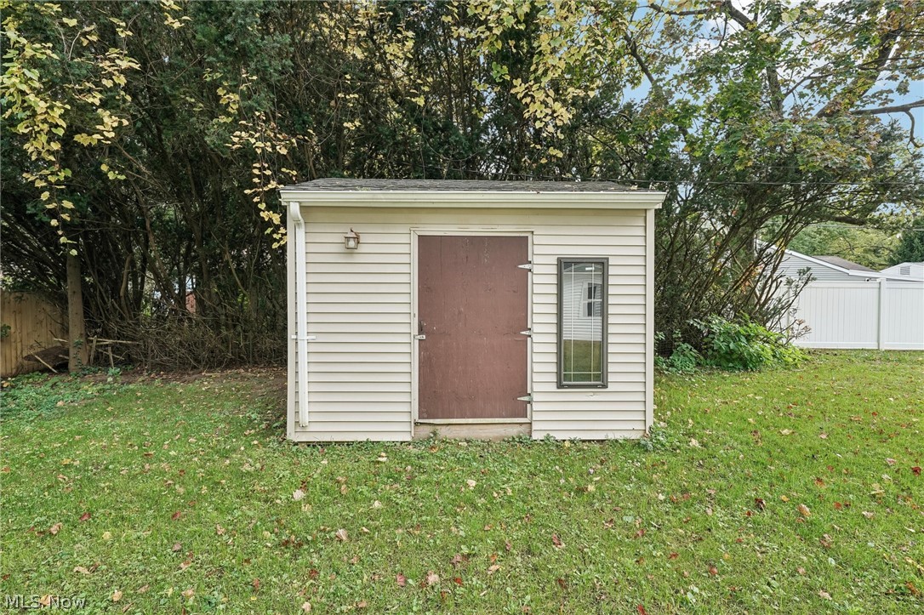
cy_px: 308
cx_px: 462
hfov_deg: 96.8
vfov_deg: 73.7
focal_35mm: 16
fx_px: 410
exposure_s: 1/30
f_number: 8
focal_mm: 16
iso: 160
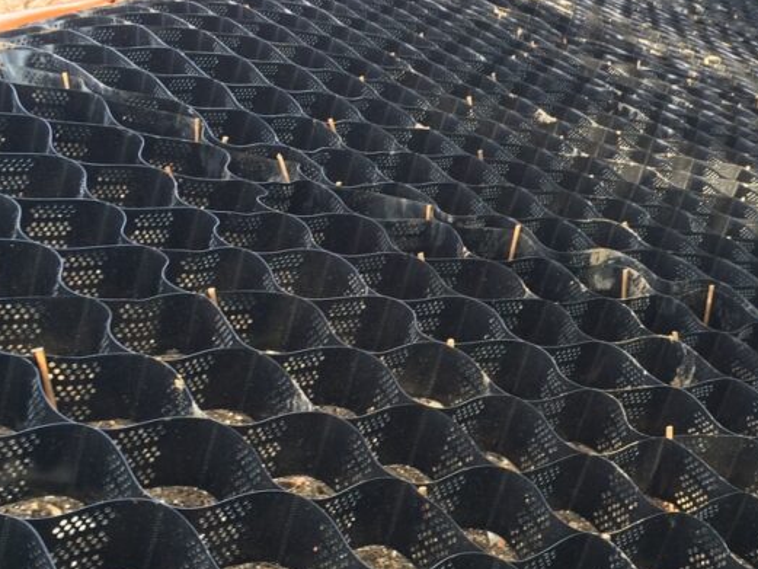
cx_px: 522
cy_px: 345
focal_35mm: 57
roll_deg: +7.6
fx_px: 1248
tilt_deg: -21.8
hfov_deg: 33.4
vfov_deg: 25.6
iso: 50
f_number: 2.2
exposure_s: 1/100
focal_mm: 4.15
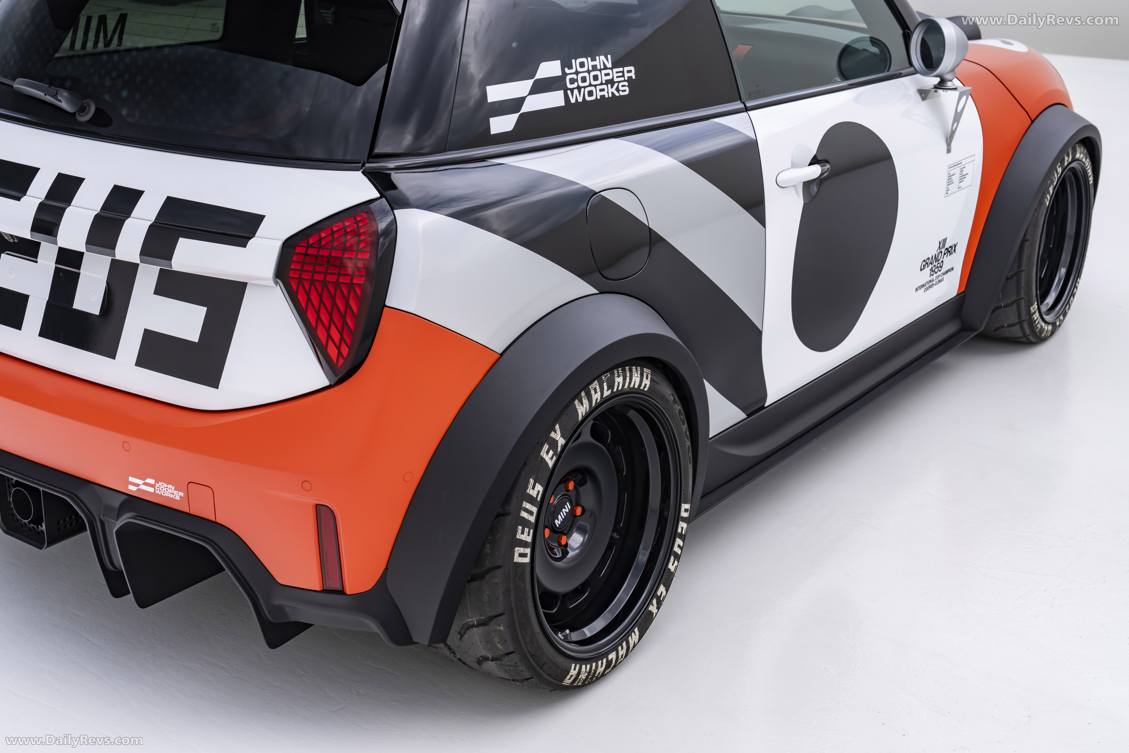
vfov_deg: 28.1
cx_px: 564
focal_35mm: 48
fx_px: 1505
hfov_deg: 41.1
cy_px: 376
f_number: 7.1
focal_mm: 48
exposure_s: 1/60
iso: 100
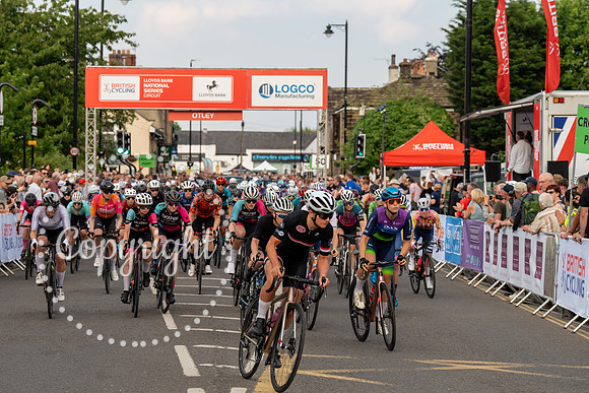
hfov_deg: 19.5
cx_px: 294
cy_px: 196
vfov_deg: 13.0
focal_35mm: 105
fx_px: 1718
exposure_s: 1/1250
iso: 500
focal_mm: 105
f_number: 5
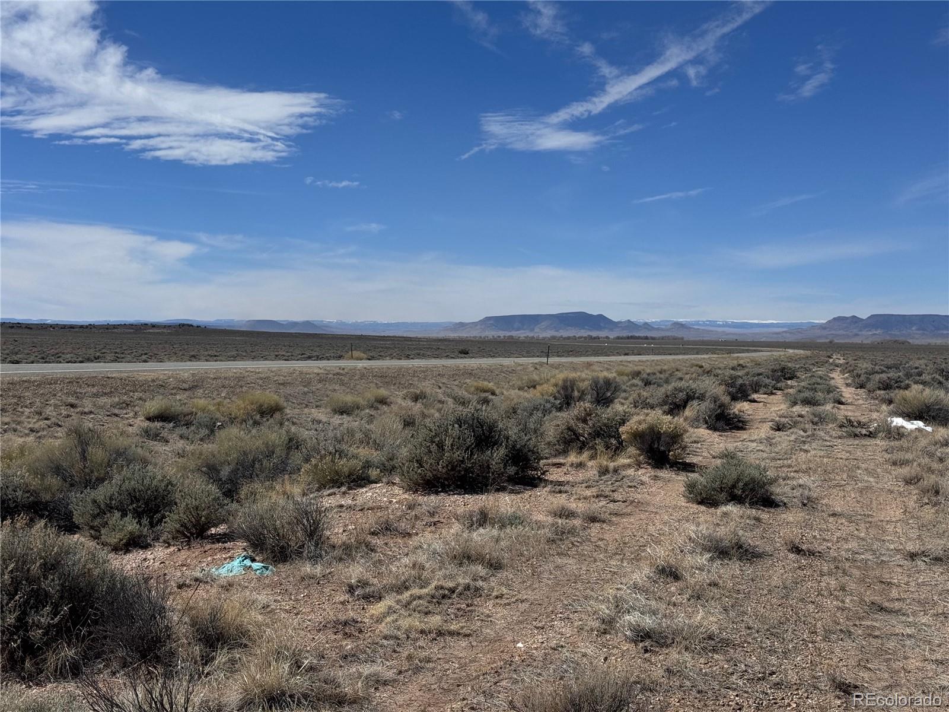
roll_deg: -1.0
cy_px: 356
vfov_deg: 30.3
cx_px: 474
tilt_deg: -2.0
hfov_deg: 39.7
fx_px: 1316
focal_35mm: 48
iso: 64
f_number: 1.78
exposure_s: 1/9009
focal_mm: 6.76
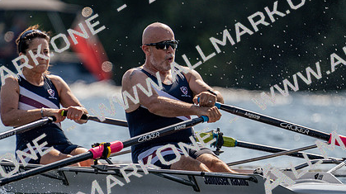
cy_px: 124
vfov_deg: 1.4
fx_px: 7985
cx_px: 192
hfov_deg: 2.5
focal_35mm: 871
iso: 160
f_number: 6.3
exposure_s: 1/1600
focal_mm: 600
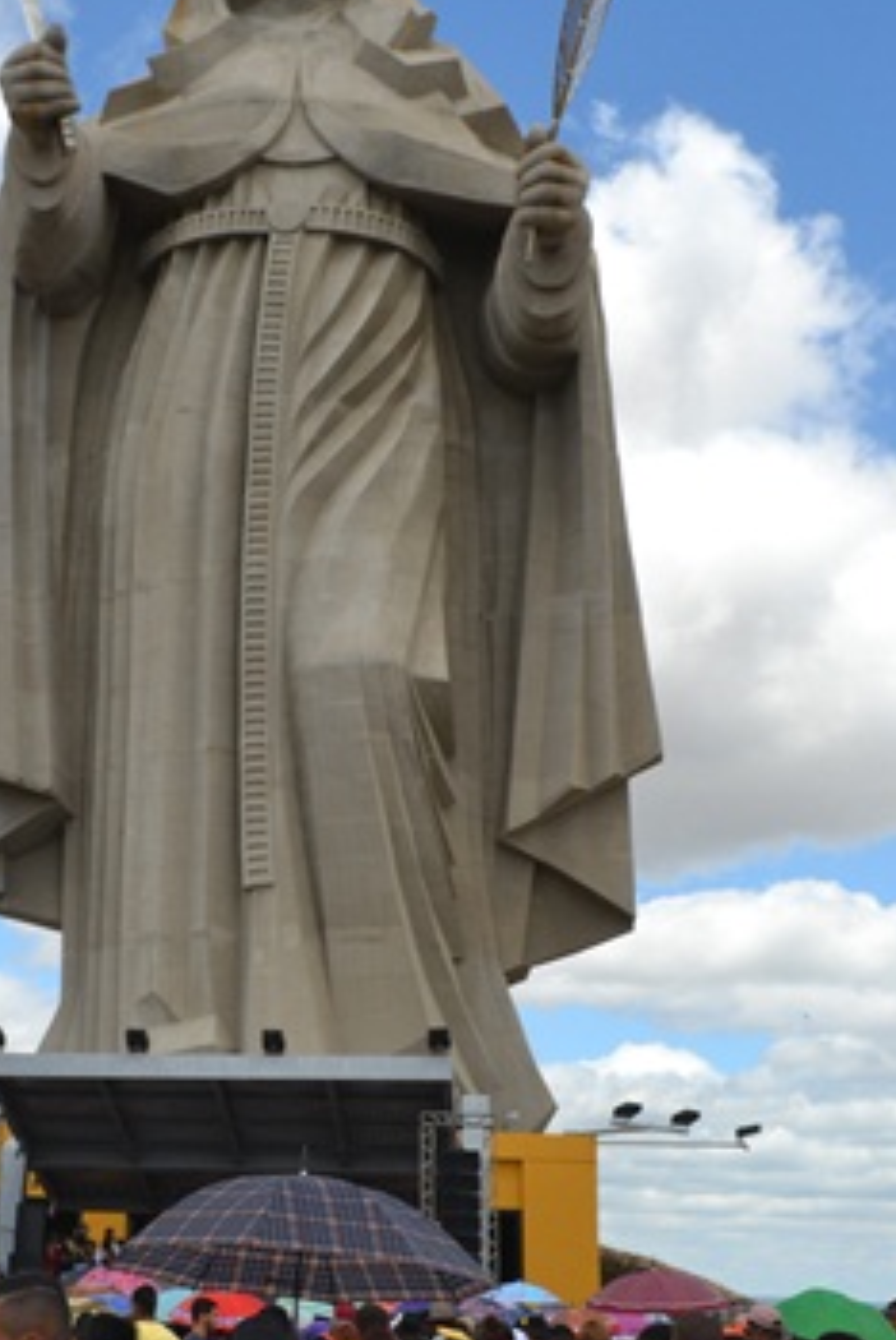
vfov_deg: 36.7
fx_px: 2012
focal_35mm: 54
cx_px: 182
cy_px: 551
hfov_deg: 24.7
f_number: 9
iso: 100
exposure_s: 1/200
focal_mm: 18
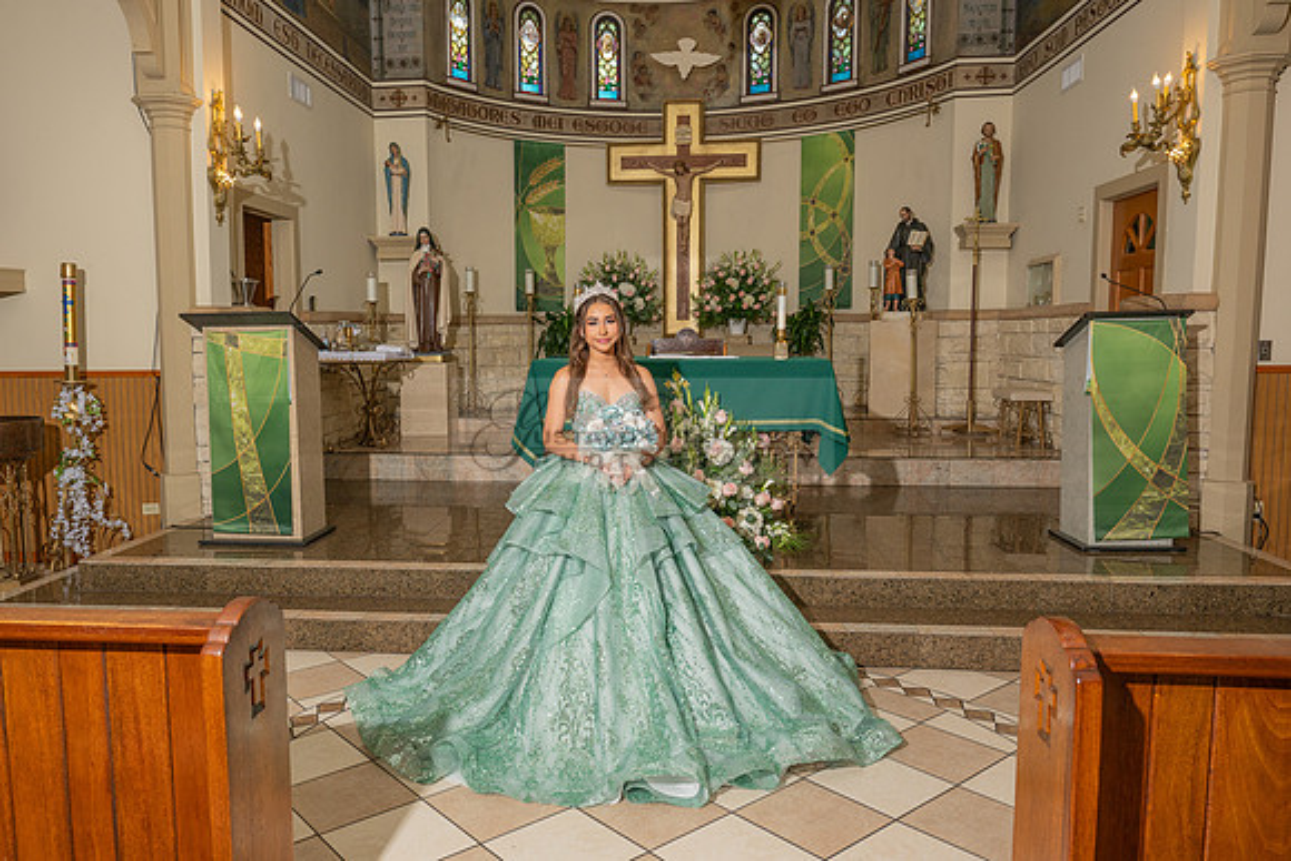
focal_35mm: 26
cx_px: 583
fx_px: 945
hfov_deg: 68.5
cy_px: 419
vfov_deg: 49.0
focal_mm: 24
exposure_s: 1/200
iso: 320
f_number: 4.5
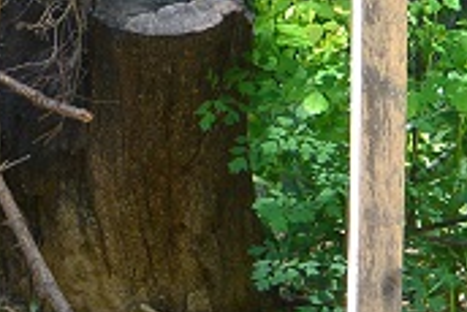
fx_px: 1753
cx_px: -168
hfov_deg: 14.4
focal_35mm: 135
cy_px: -134
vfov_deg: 9.9
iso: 200
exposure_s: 1/200
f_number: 4
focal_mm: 11
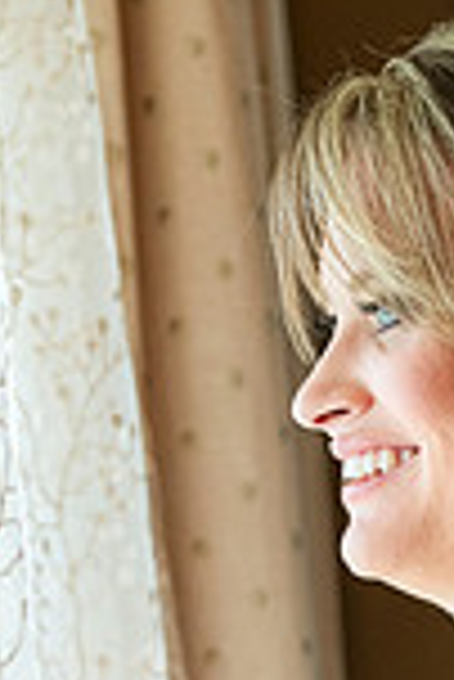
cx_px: 485
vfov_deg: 7.2
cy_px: 815
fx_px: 5341
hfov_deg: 4.9
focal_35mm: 283
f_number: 3.5
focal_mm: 95
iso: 1000
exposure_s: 1/400
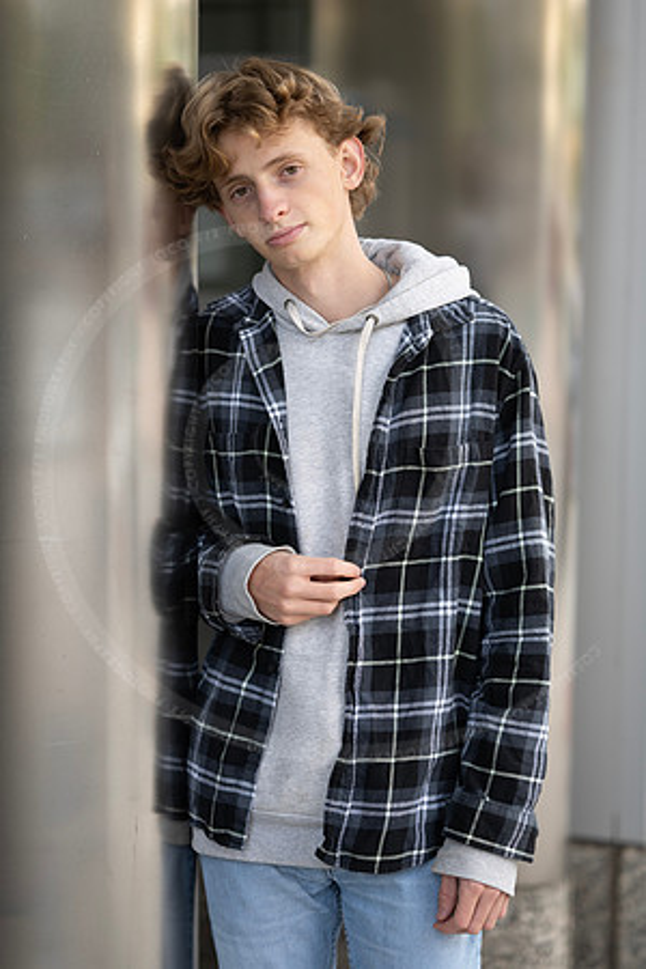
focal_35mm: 85
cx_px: 323
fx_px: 2288
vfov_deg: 23.9
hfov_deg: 16.1
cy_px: 484
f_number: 1.8
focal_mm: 85
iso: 125
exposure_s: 1/400
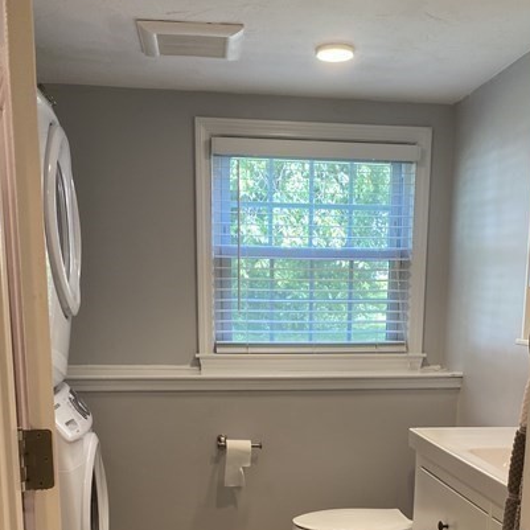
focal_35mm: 44
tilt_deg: -10.4
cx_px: 291
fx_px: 762
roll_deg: +0.2
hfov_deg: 38.3
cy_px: 465
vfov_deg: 36.3
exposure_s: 1/60
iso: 80
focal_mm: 4.25
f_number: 1.8
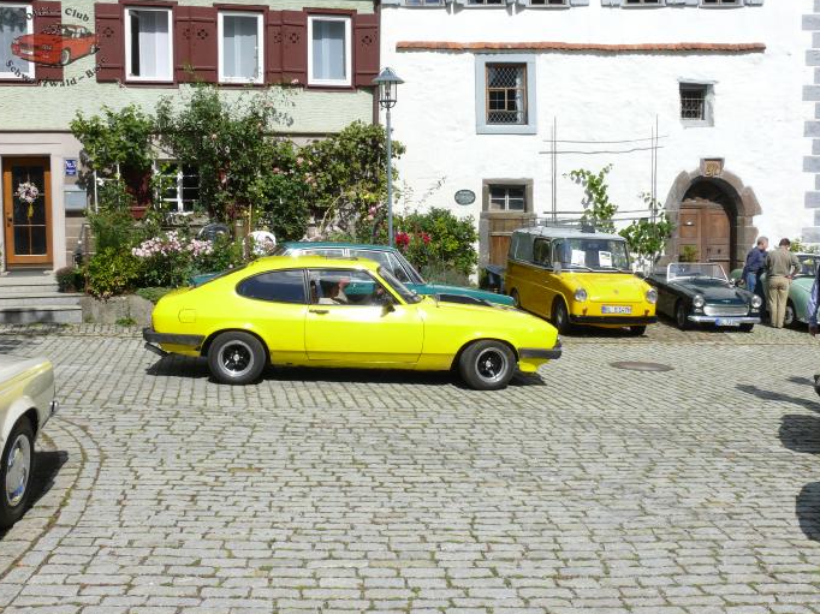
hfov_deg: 49.0
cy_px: 302
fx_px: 900
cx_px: 405
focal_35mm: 38
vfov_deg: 37.7
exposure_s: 1/400
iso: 100
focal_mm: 7.7
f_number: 7.1
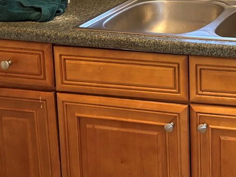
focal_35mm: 82
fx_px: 559
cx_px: 313
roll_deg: -0.5
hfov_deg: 21.4
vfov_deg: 17.0
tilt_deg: -10.1
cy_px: -48
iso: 160
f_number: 1.6
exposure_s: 1/60
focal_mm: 5.96
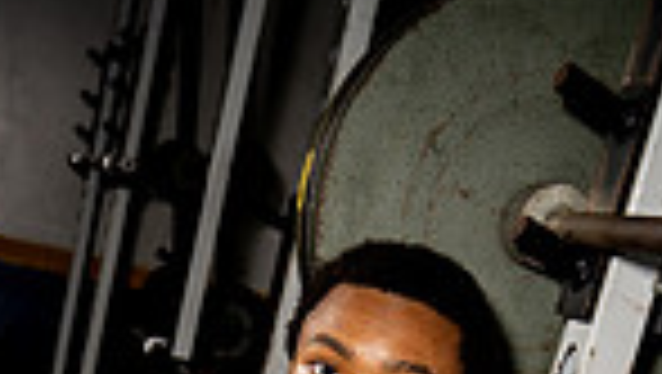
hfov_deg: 21.8
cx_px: 104
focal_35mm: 96
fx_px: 1687
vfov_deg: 10.4
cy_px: 978
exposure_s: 1/250
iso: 200
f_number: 4.5
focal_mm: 30
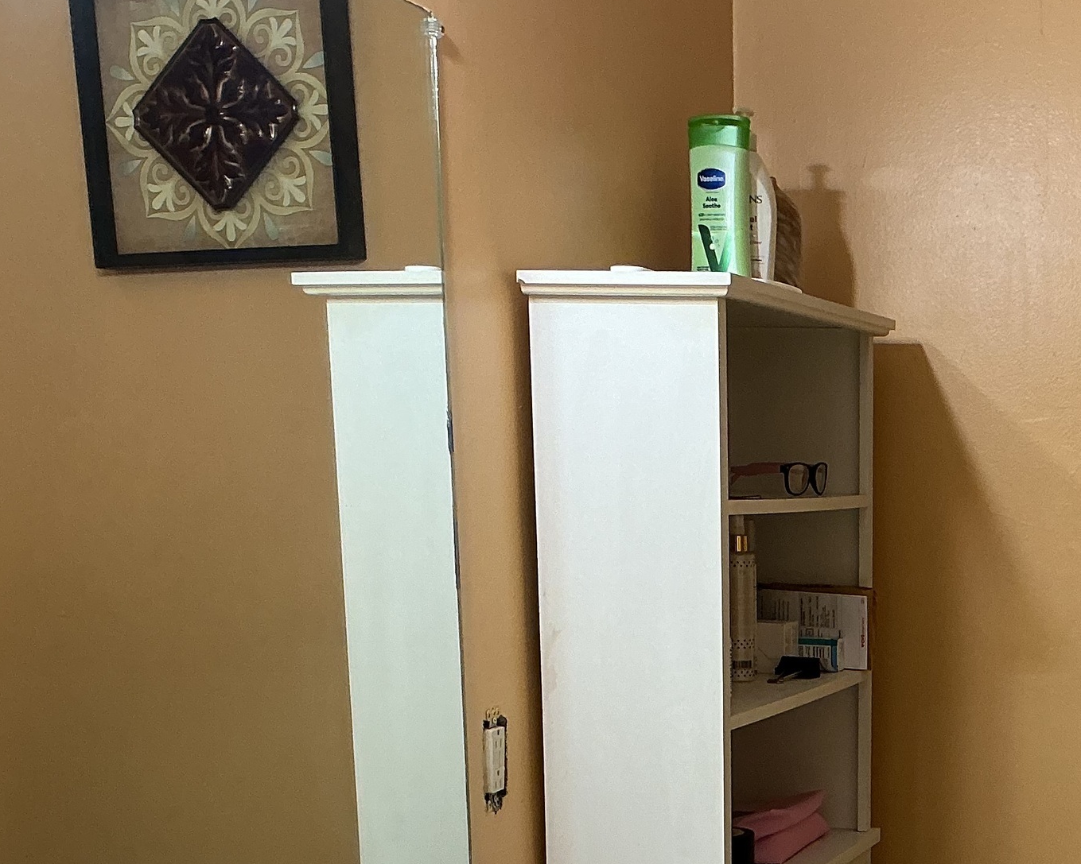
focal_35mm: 64
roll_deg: -0.5
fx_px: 2047
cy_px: 885
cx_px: 1001
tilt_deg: -11.0
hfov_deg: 28.3
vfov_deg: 22.8
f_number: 1.8
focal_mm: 3
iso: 64
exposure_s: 1/120
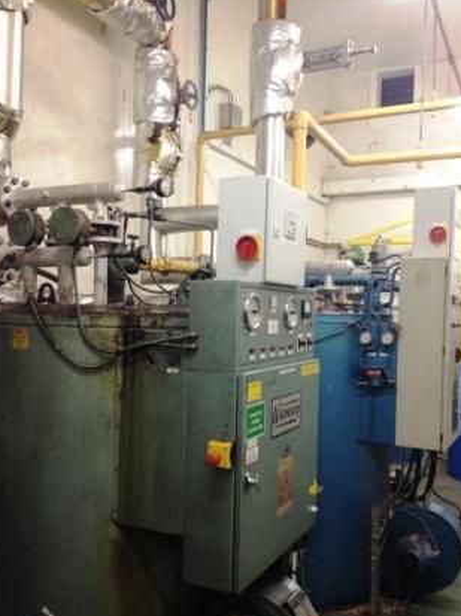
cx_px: 240
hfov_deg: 37.7
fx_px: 676
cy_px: 328
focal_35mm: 38
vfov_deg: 49.0
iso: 125
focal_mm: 4.28
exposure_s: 1/20
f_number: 2.4
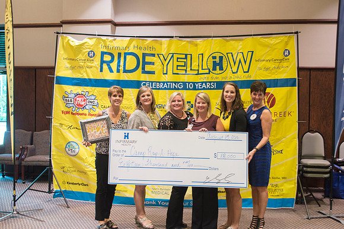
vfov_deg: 29.8
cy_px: 114
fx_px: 430
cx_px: 172
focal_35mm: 45
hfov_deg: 43.6
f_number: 4.5
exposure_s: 1/15
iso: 500
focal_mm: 30
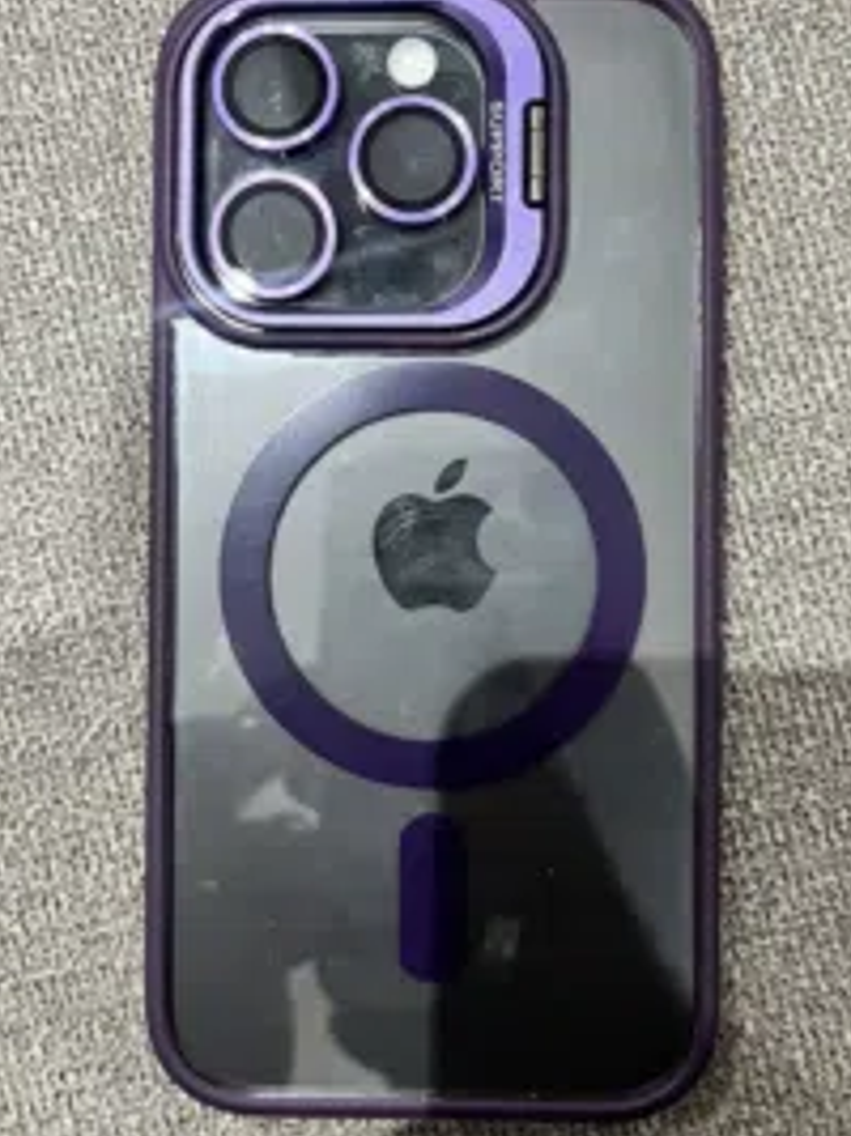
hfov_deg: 36.8
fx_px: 1279
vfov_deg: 47.8
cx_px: 460
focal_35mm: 39
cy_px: 506
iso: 320
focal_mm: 5.1
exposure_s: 1/60
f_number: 1.6
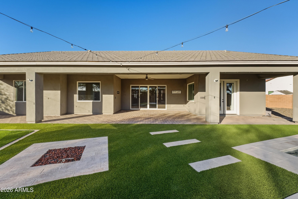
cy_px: 100
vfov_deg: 81.2
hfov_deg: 104.3
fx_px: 116
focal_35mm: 14
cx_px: 149
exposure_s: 1/2500
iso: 200
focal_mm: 14
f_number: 8
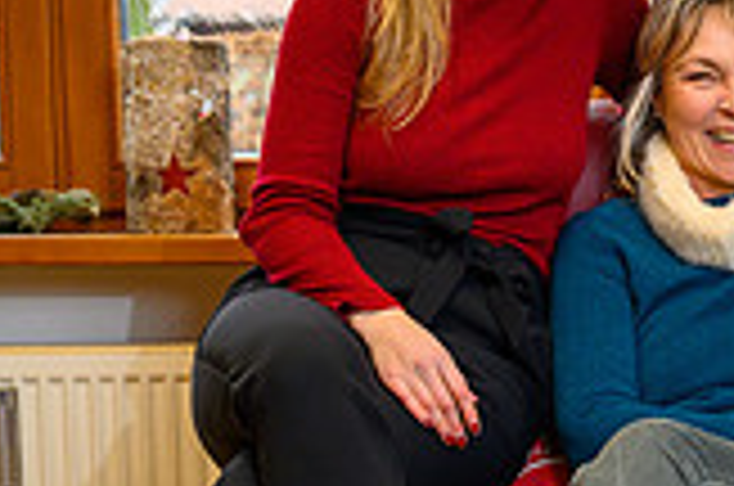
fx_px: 2686
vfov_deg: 10.3
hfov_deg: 14.9
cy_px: 459
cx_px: 928
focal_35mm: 132
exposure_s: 1/100
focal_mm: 37
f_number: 4
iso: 800
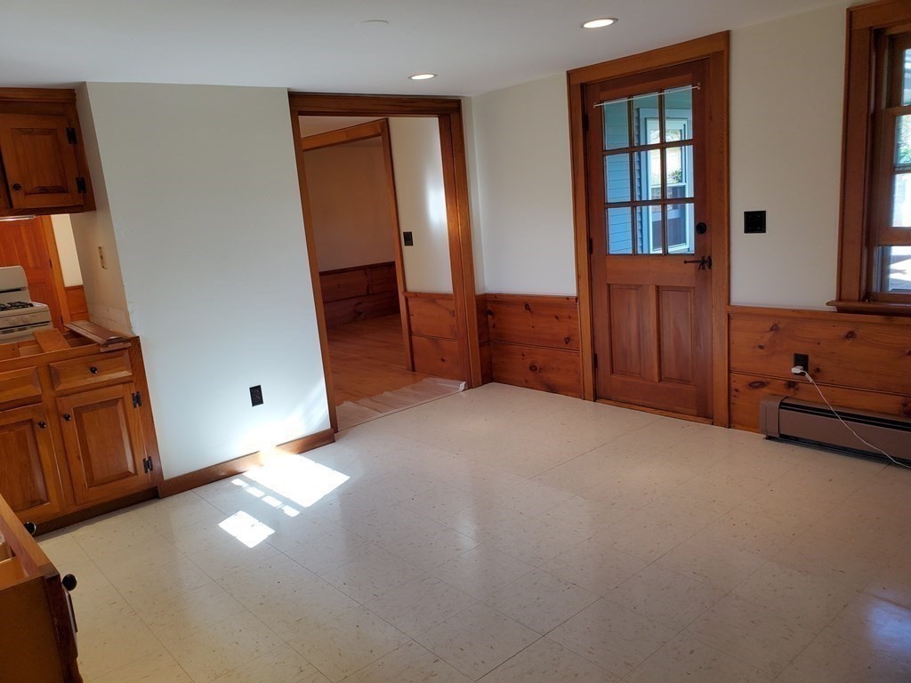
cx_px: 456
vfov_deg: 53.1
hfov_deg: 67.3
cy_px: 342
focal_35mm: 26
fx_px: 684
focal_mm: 4.3
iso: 80
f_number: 2.4
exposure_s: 1/120
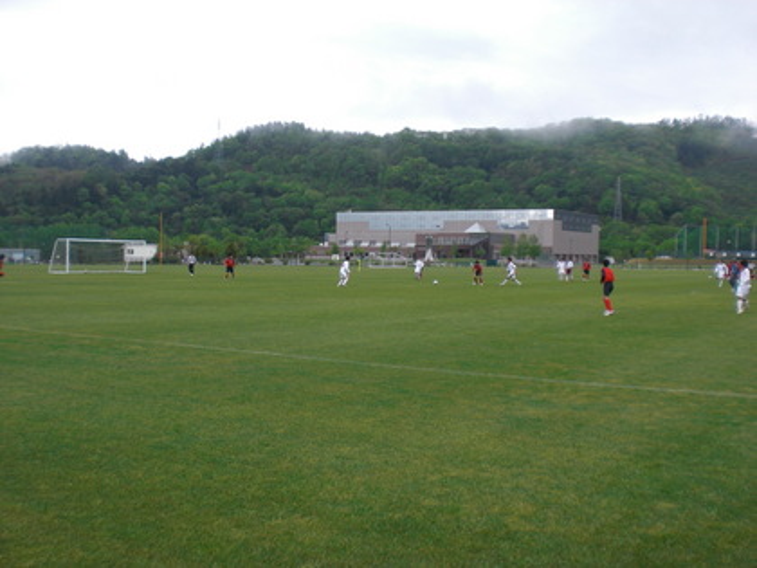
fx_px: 831
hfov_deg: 49.0
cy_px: 284
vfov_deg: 37.7
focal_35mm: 38
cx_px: 378
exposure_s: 1/200
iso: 64
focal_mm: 6.3
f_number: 3.1
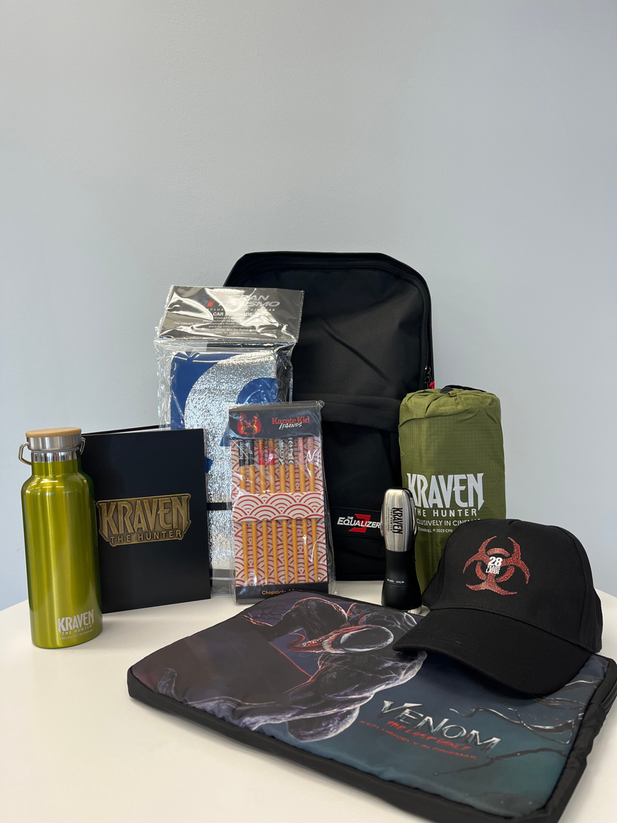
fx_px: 618
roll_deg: +2.8
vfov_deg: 67.3
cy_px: 412
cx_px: 308
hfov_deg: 53.1
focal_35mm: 26
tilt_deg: -5.2
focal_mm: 5.1
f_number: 1.6
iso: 80
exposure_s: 1/101
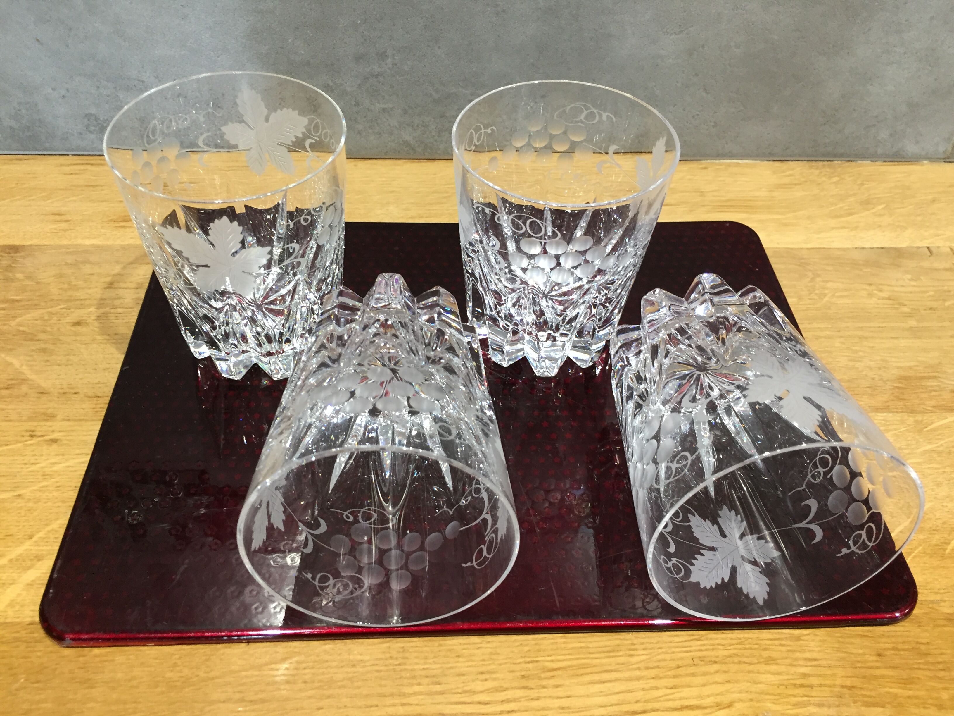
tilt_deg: -46.4
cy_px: 358
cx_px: 477
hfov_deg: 61.7
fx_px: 799
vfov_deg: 48.2
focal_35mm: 29
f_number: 2.2
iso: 160
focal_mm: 4.15
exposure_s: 1/33
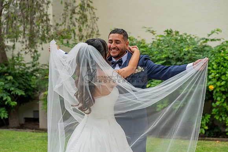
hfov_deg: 23.1
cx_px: 114
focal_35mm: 88
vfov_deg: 15.5
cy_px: 76
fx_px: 557
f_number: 5
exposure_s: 1/250
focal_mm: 88
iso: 250
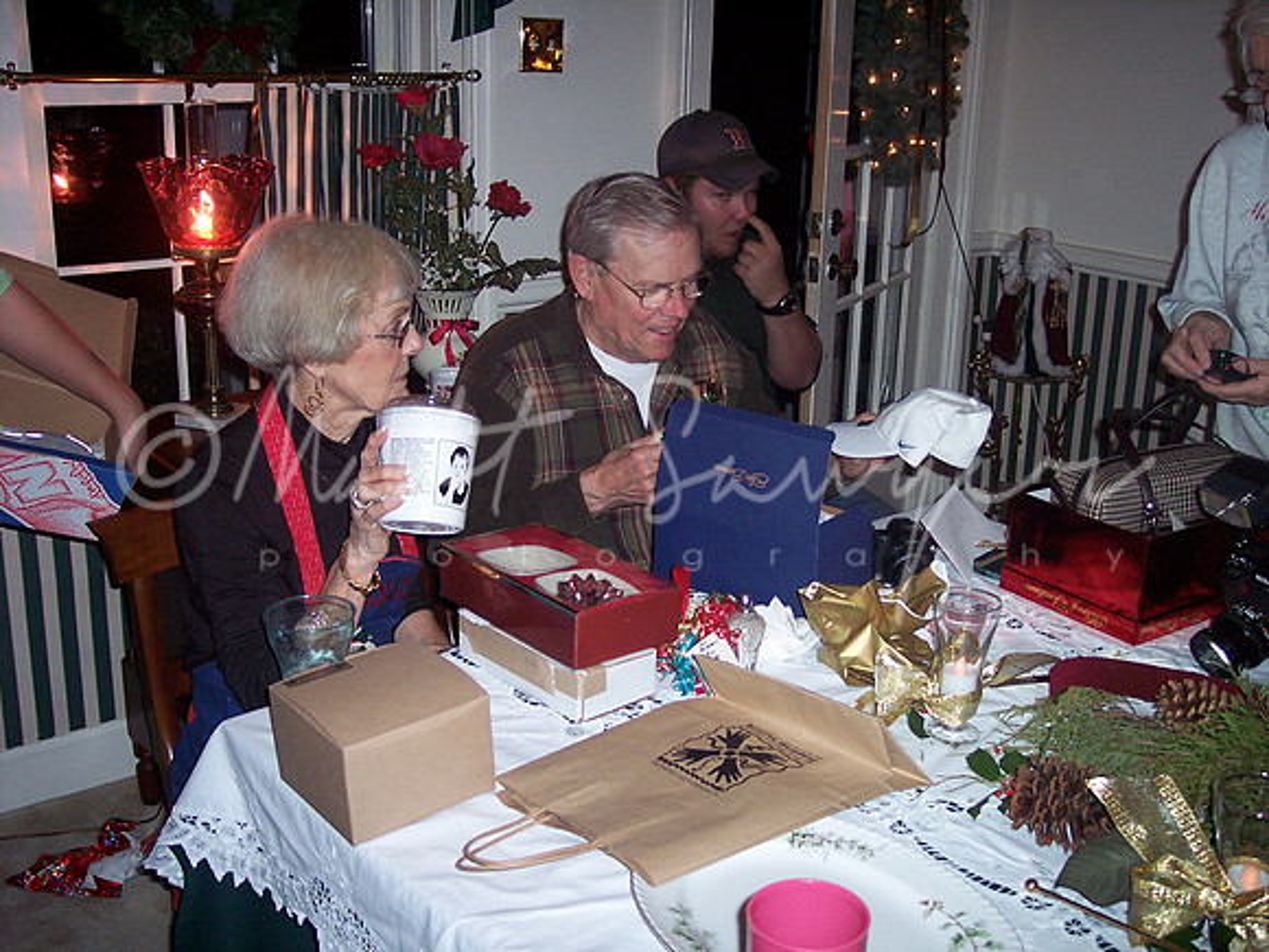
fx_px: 1430
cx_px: 634
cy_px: 476
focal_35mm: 39
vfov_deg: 36.8
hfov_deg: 47.9
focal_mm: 8
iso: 140
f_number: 2.8
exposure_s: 1/60
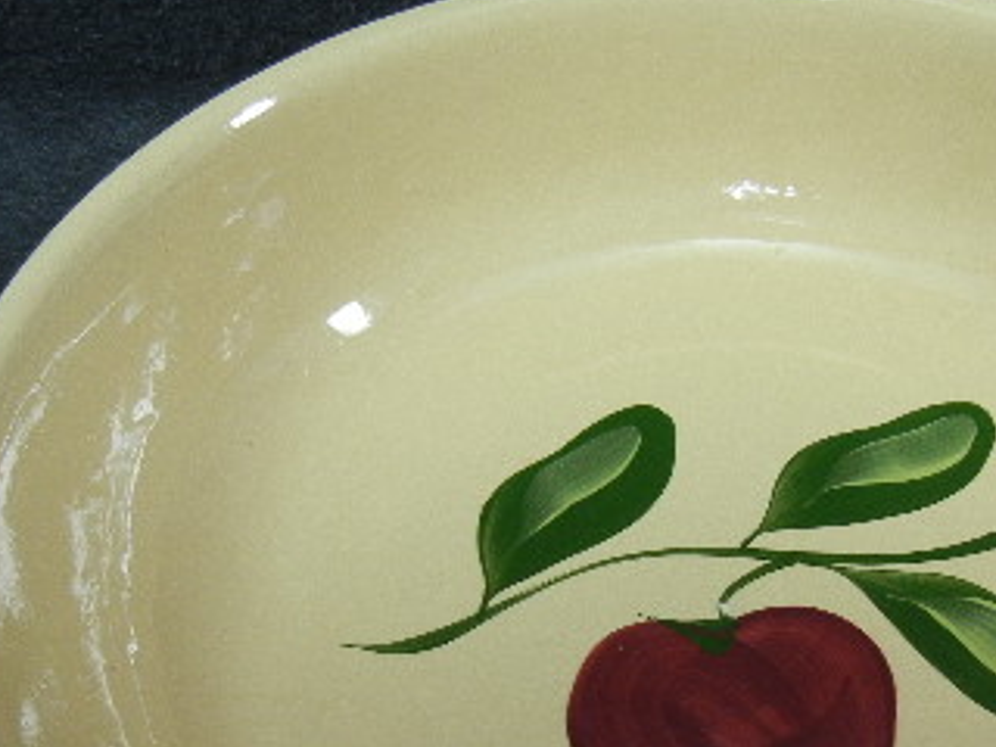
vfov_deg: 23.9
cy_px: 626
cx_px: 700
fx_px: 1726
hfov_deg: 31.8
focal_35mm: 60
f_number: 3.5
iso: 225
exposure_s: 1/30
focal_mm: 5.4
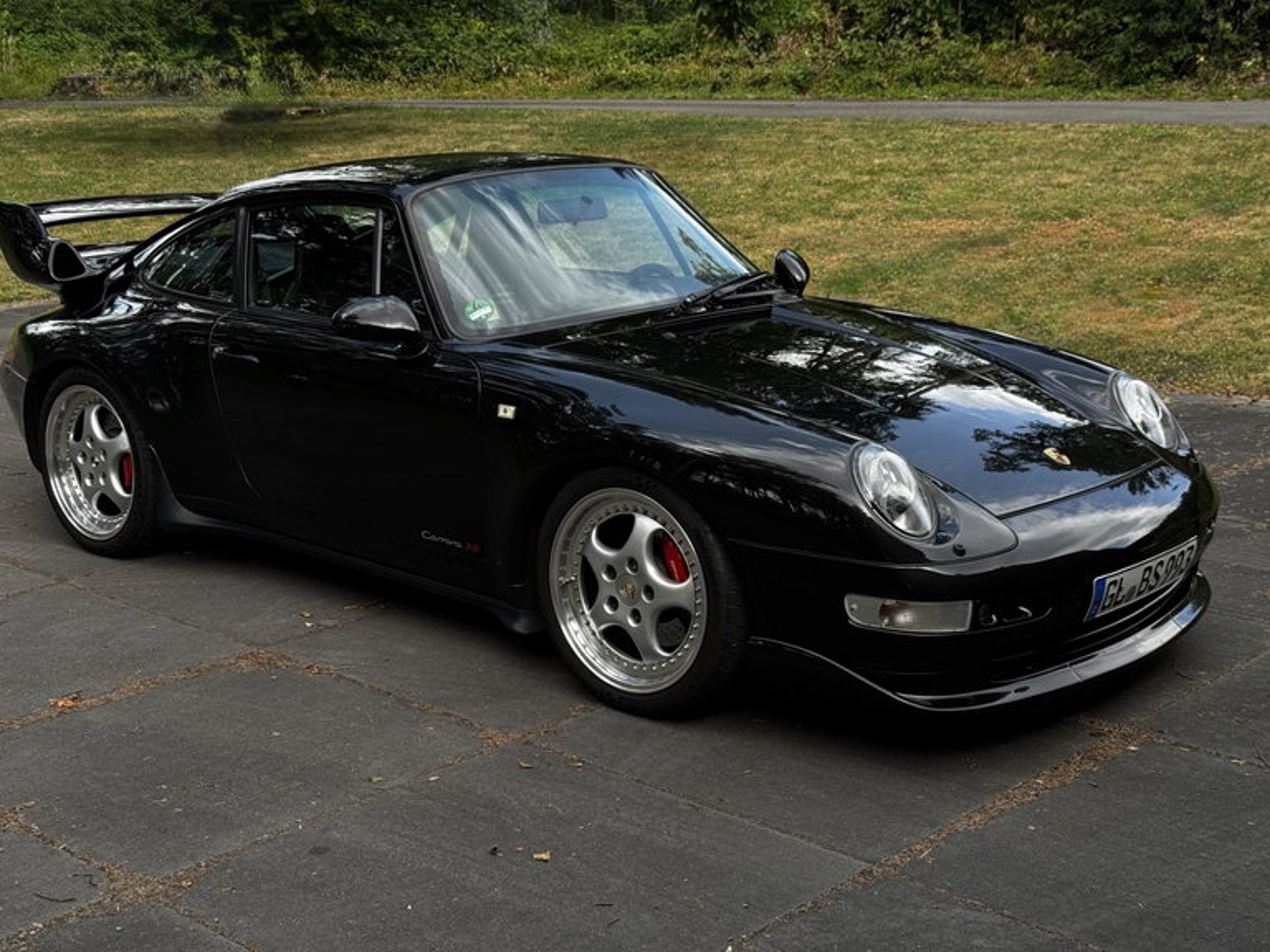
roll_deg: +0.5
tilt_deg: -12.3
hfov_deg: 39.7
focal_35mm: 48
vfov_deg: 30.3
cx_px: 635
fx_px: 1761
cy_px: 476
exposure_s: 1/888
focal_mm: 6.76
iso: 64
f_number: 1.78
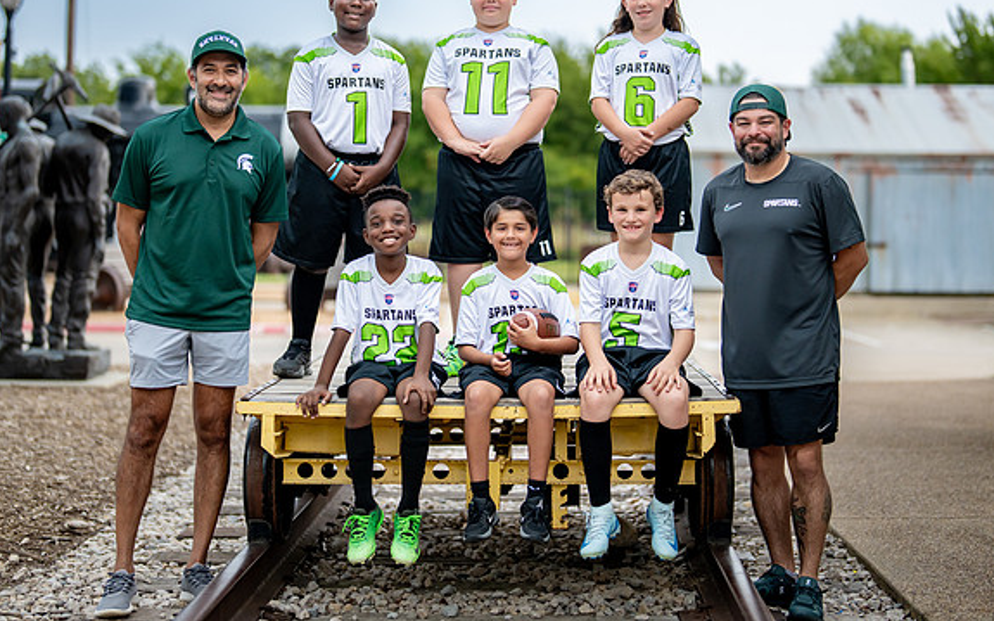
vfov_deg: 19.1
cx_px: 506
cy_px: 209
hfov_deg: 30.2
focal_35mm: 68
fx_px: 1842
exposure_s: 1/640
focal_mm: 50
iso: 500
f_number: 1.2
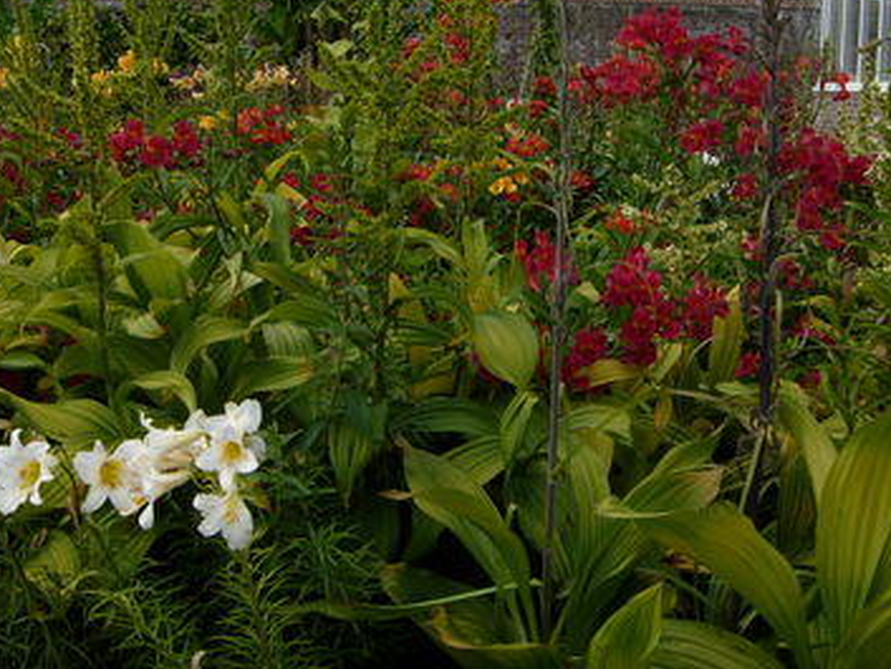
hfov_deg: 34.5
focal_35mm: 55
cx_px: 285
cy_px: 170
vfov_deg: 26.3
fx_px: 1416
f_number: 5.4
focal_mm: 7.5
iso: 50
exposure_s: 1/215
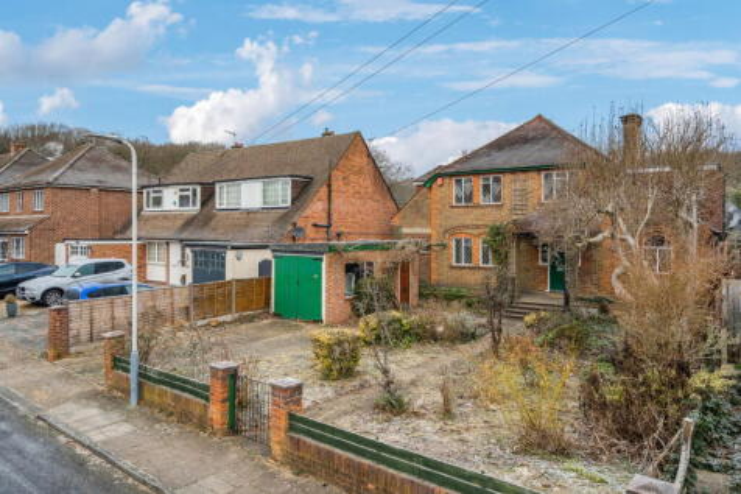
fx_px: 494
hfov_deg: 73.8
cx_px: 370
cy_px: 247
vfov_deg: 53.1
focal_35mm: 24
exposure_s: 1/200
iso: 320
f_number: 5.6
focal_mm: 24
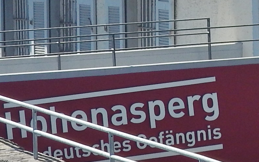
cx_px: 205
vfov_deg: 3.3
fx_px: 2795
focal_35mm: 396
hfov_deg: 5.3
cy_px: -148
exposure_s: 1/800
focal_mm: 16.4
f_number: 4.5
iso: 125
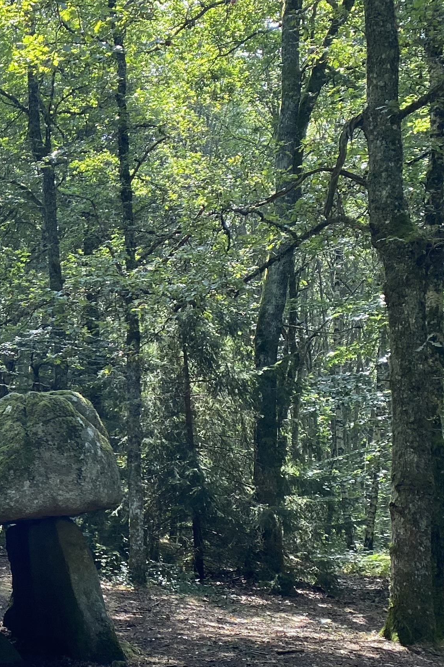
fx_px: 1184
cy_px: 395
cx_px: -166
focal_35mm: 64
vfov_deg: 31.3
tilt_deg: +5.0
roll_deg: +1.0
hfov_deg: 19.3
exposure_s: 1/121
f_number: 1.8
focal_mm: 4.25
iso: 64
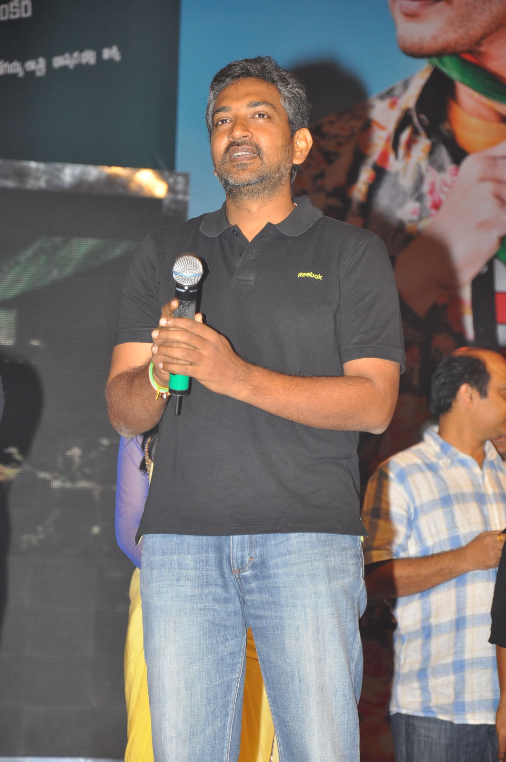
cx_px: 253
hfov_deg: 8.7
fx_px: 3330
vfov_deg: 13.1
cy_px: 381
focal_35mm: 158
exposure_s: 1/125
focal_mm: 105
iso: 400
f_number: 6.3
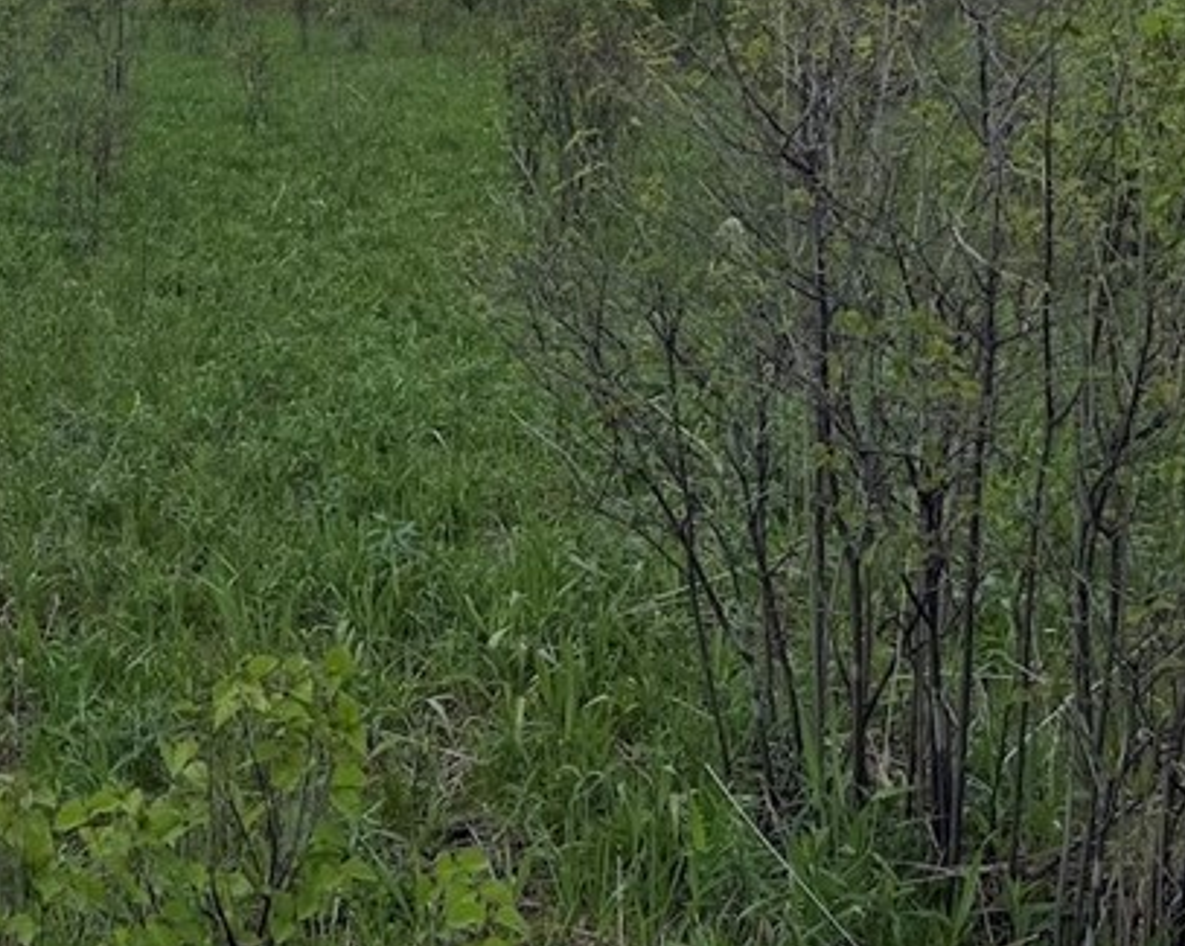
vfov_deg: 24.8
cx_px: -35
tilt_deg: -3.1
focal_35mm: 59
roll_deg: -0.5
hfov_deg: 29.6
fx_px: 2068
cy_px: 55
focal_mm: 6.76
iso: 80
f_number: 1.78
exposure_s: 1/4673
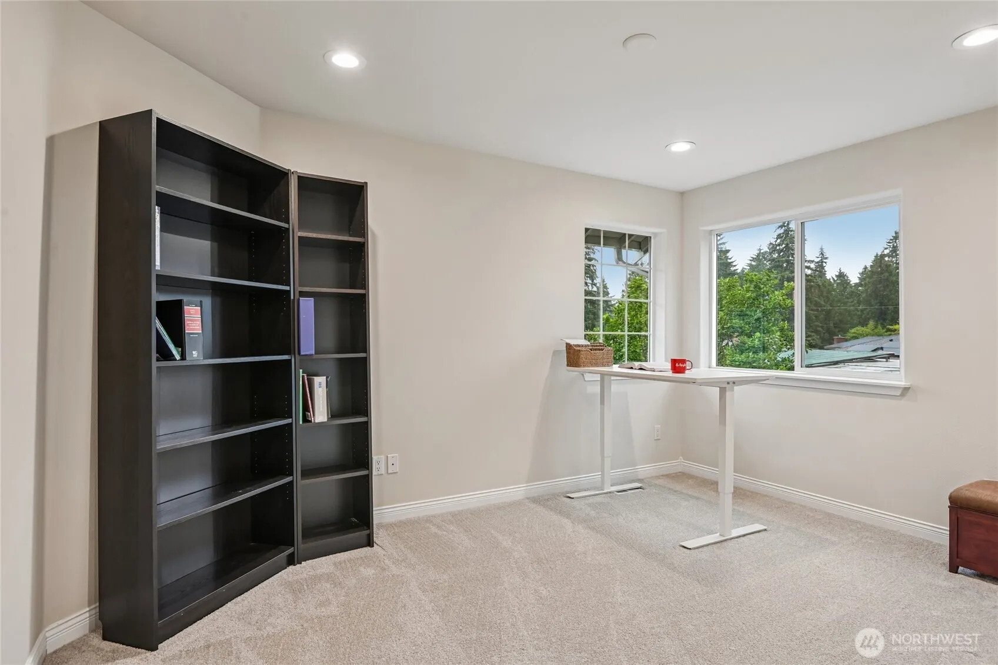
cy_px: 332
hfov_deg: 86.9
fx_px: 527
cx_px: 499
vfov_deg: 64.5
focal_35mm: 19
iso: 400
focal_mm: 19
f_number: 8
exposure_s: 1/10
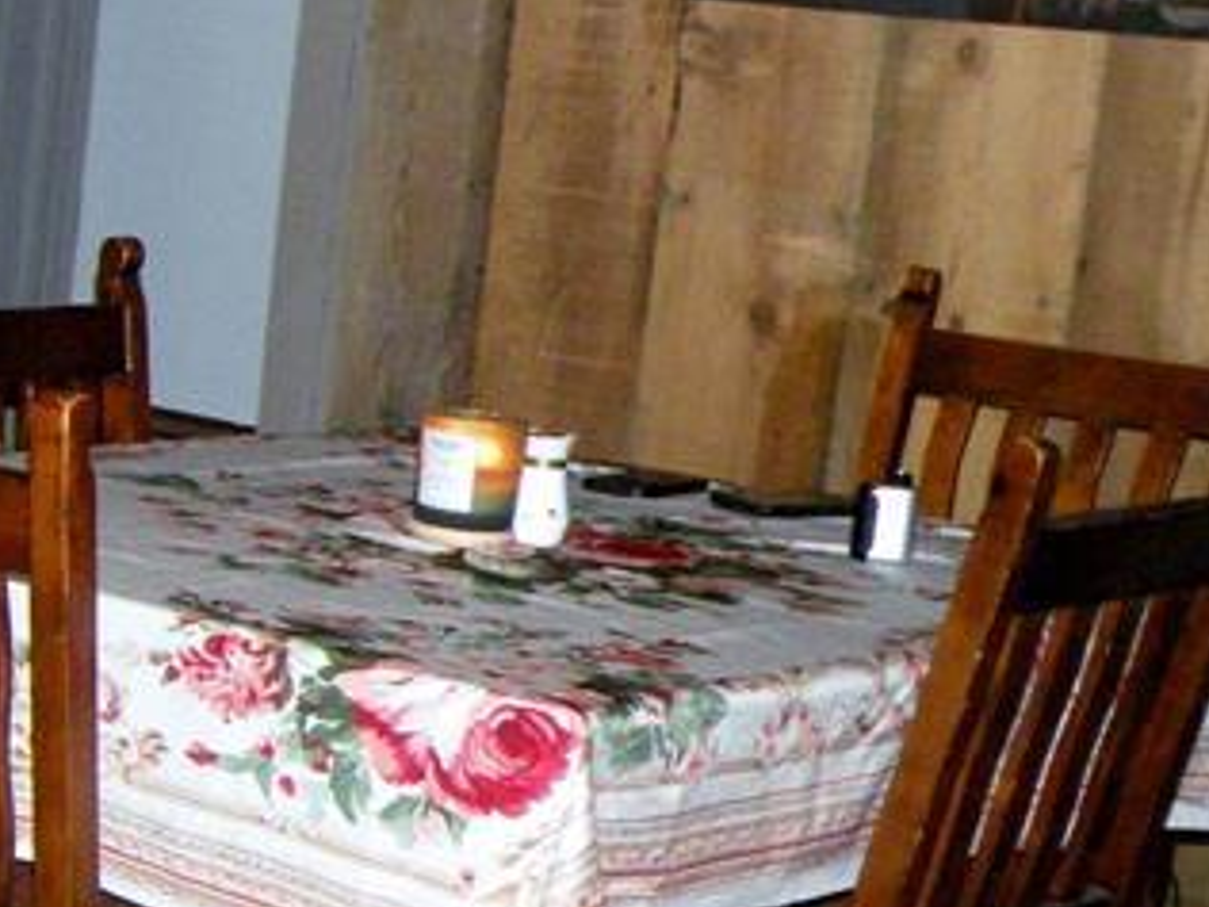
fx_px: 3737
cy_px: 540
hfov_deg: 16.6
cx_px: -658
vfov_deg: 13.8
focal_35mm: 107
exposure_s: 1/60
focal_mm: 5.8
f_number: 3.2
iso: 314
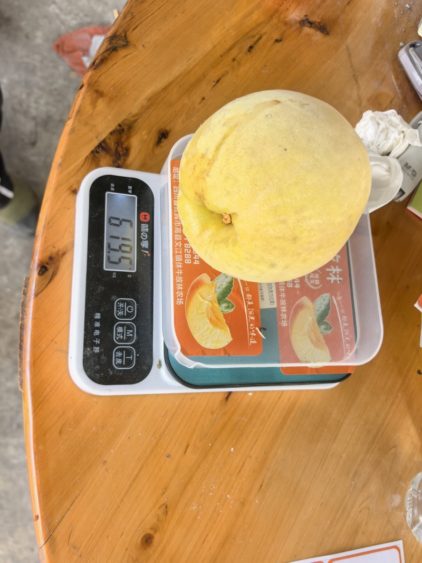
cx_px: 211
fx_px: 439
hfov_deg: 51.3
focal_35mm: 27
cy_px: 282
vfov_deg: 65.3
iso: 1000
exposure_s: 1/1214
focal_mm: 6.98
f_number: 2
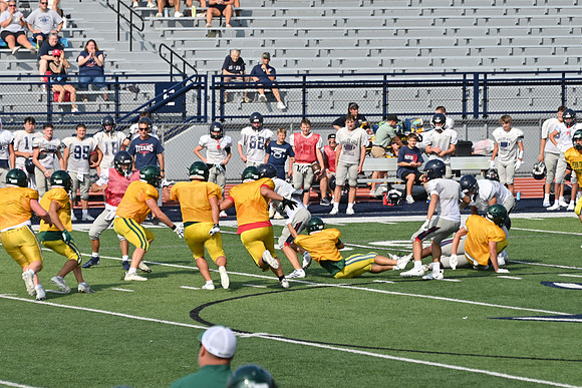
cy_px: 194
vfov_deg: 4.8
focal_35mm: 285
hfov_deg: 7.2
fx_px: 4608
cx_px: 291
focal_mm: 190
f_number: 5.6
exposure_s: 1/800
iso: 100
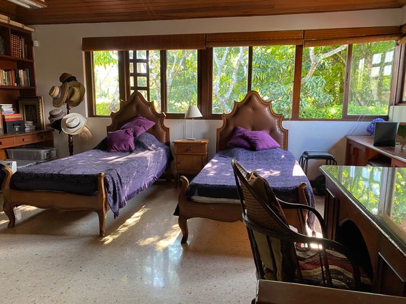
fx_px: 305
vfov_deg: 53.0
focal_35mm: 26
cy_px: 152
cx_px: 203
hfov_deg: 67.3
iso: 160
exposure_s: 1/60
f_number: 1.8
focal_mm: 4.25
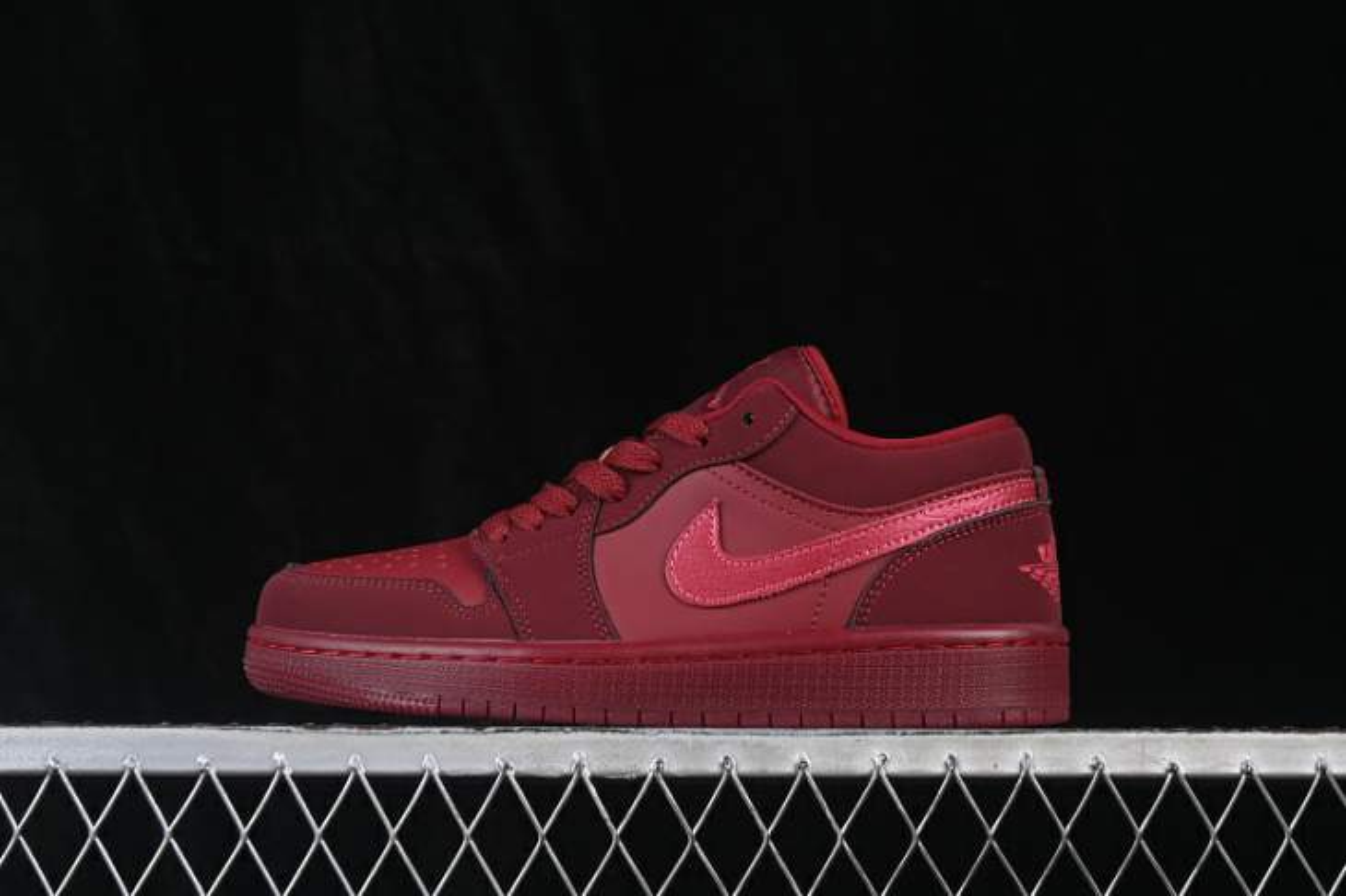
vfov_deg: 18.2
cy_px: 448
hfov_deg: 27.0
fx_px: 2803
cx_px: 673
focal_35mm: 75
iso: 160
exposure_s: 1/60
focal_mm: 50
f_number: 7.1
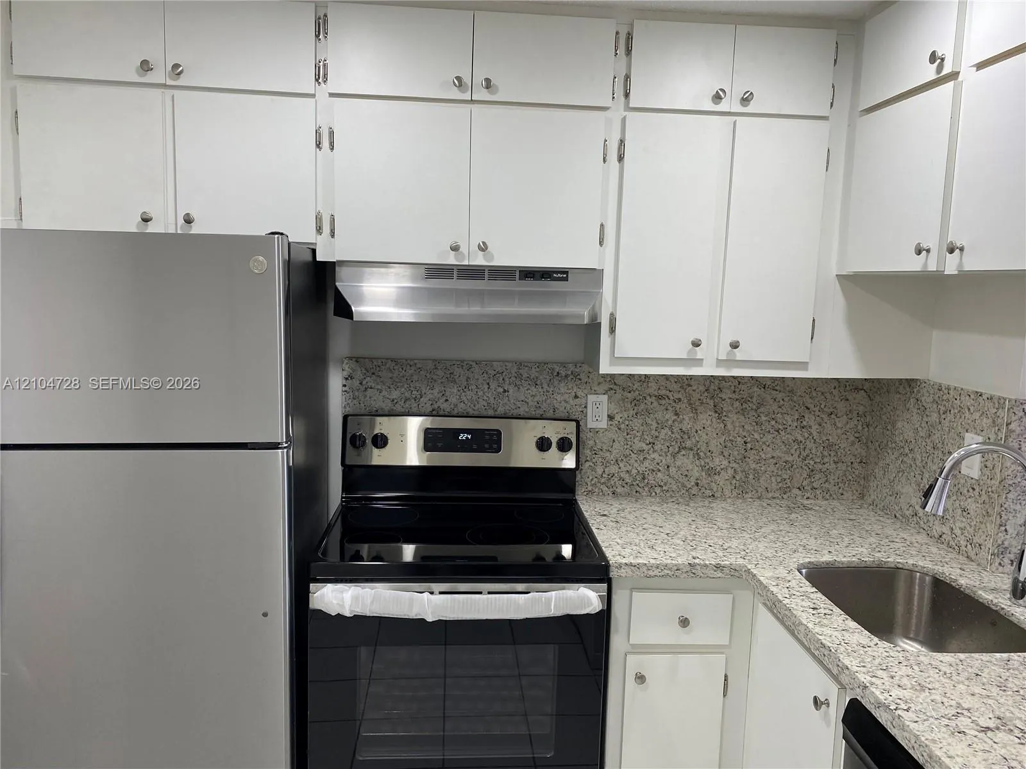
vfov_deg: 53.1
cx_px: 513
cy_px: 384
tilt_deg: -8.9
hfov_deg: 67.3
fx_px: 771
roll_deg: -1.8
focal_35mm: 26
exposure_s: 1/120
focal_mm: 4.25
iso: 100
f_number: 1.8
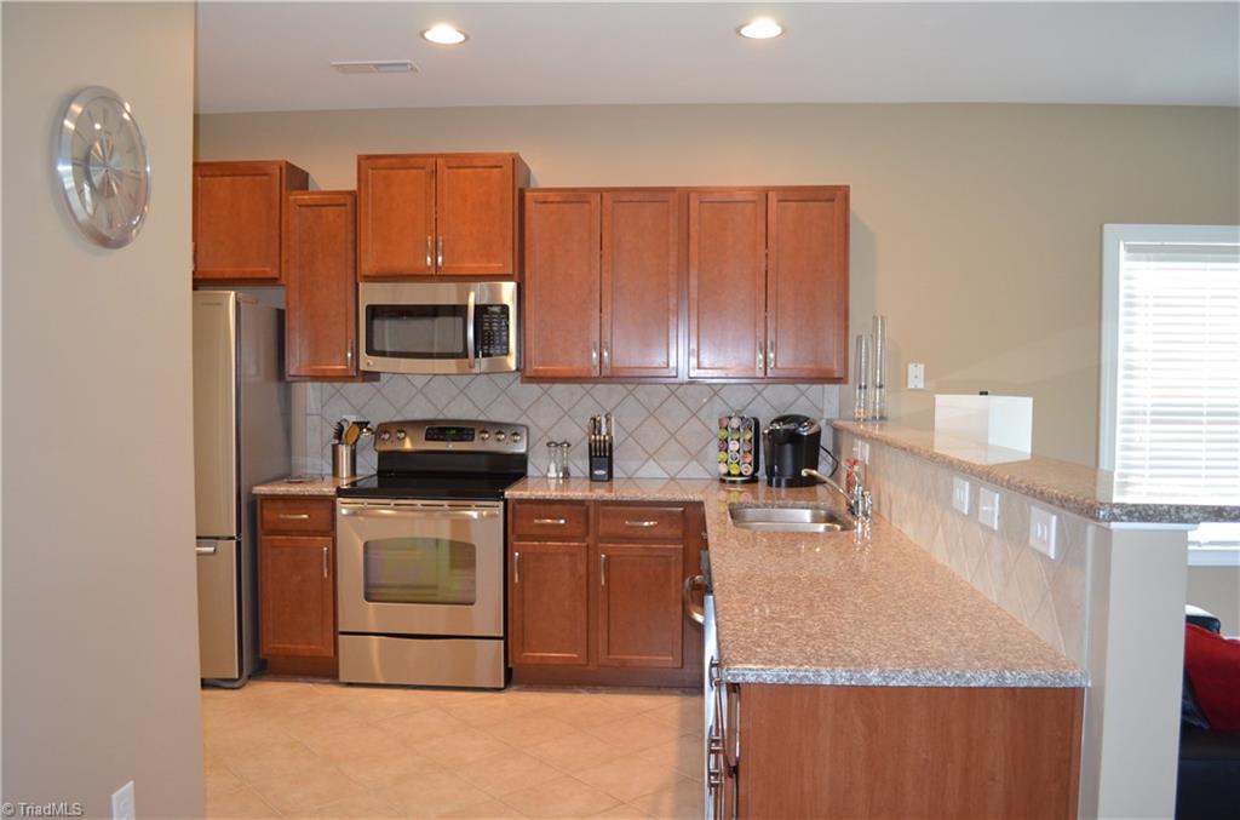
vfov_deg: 47.7
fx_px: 928
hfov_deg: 67.5
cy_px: 410
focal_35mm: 27
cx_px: 620
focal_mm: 18
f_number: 3.5
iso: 1400
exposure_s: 1/60
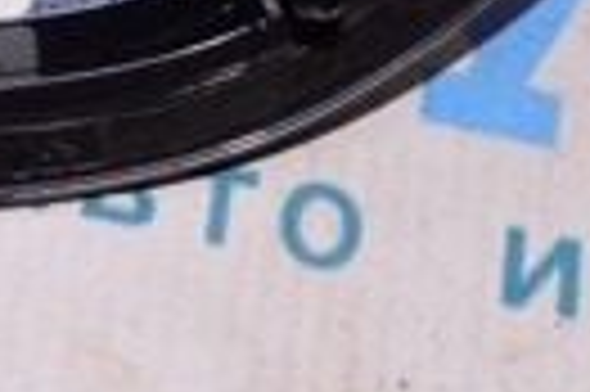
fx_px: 3110
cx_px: -239
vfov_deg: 7.1
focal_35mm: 190
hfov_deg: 10.5
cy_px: -115
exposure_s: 1/200
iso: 1600
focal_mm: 26
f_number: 8
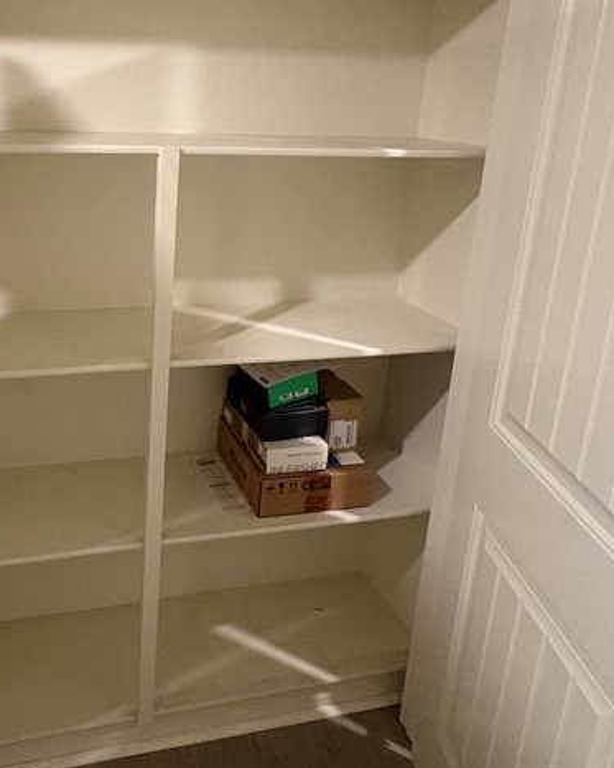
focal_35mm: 30
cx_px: 143
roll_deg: -2.5
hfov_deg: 46.5
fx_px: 681
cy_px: 251
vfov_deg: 57.4
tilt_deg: -11.9
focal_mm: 2.22
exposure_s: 1/60
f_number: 2.2
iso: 500
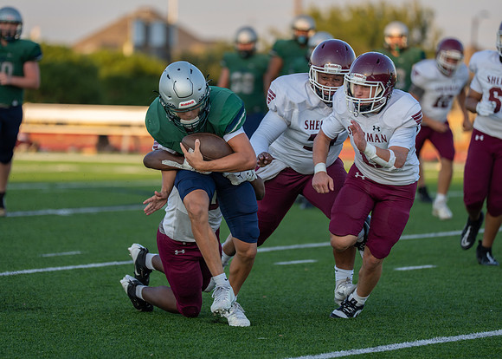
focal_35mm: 259
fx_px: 3685
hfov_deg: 7.8
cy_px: 166
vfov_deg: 5.6
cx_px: 249
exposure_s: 1/1250
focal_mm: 200
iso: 320
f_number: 2.8
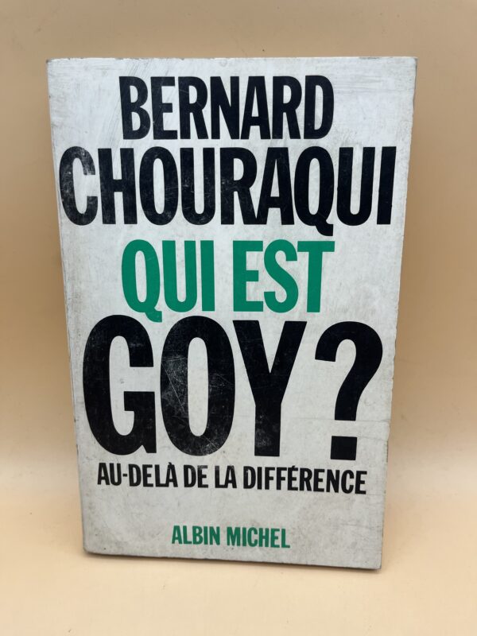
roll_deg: +2.0
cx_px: 238
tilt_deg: -25.4
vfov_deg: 67.3
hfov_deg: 53.1
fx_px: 478
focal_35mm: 26
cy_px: 318
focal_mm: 5.1
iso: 50
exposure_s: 1/317
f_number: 1.6
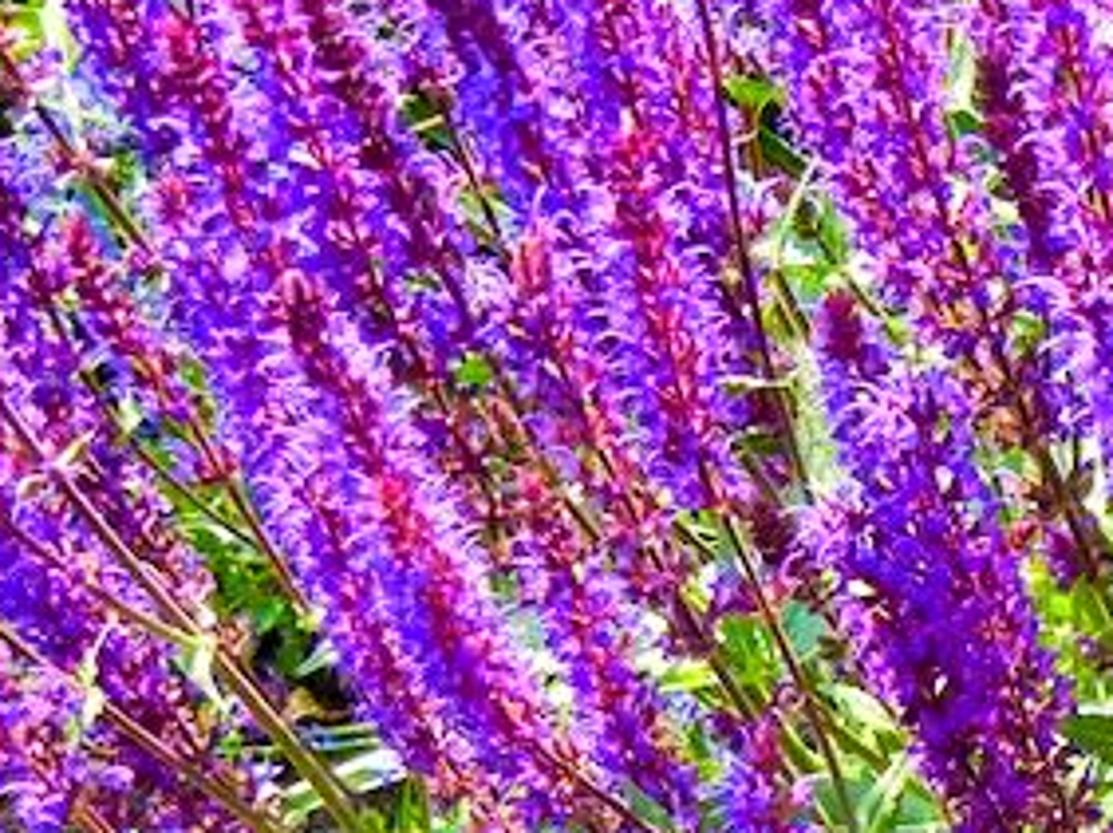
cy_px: 1394
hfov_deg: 10.1
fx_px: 6072
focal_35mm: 189
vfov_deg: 7.6
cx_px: 1709
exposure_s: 1/184
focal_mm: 9.3
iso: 160
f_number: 3.9
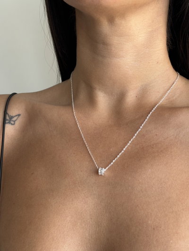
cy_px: 126
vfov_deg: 36.8
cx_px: 94
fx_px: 378
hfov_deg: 28.0
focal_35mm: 52
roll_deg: -1.5
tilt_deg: -6.4
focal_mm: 5.96
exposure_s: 1/121
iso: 50
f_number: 1.6
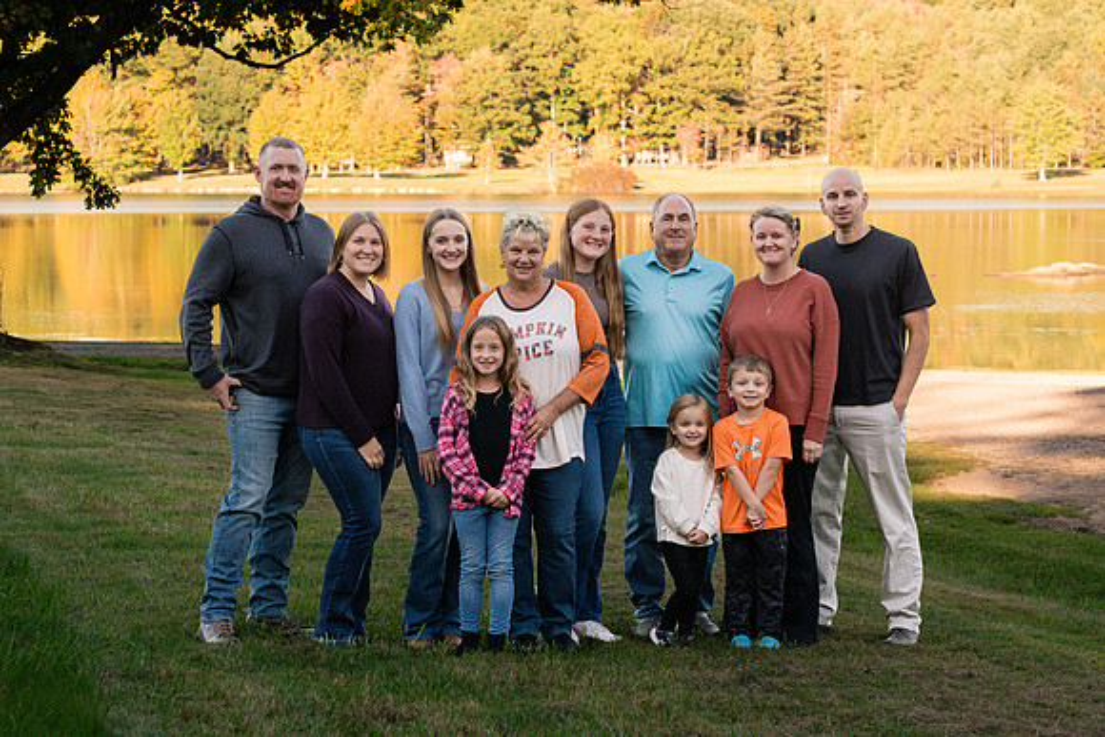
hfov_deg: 17.8
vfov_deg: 11.9
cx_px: 609
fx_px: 3526
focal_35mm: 115
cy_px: 474
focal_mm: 85
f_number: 5.6
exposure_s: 1/320
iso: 320
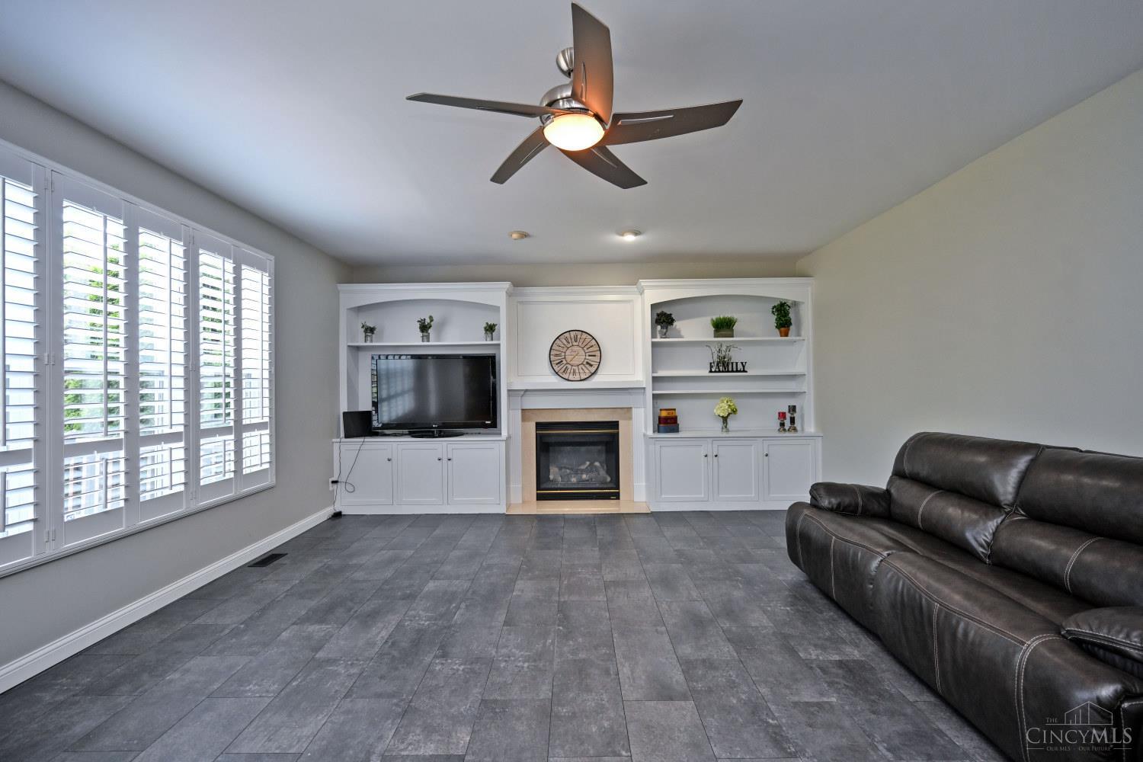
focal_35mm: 14
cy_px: 381
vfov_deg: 81.2
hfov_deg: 104.3
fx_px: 444
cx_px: 572
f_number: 4
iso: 450
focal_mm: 14
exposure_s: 1/60
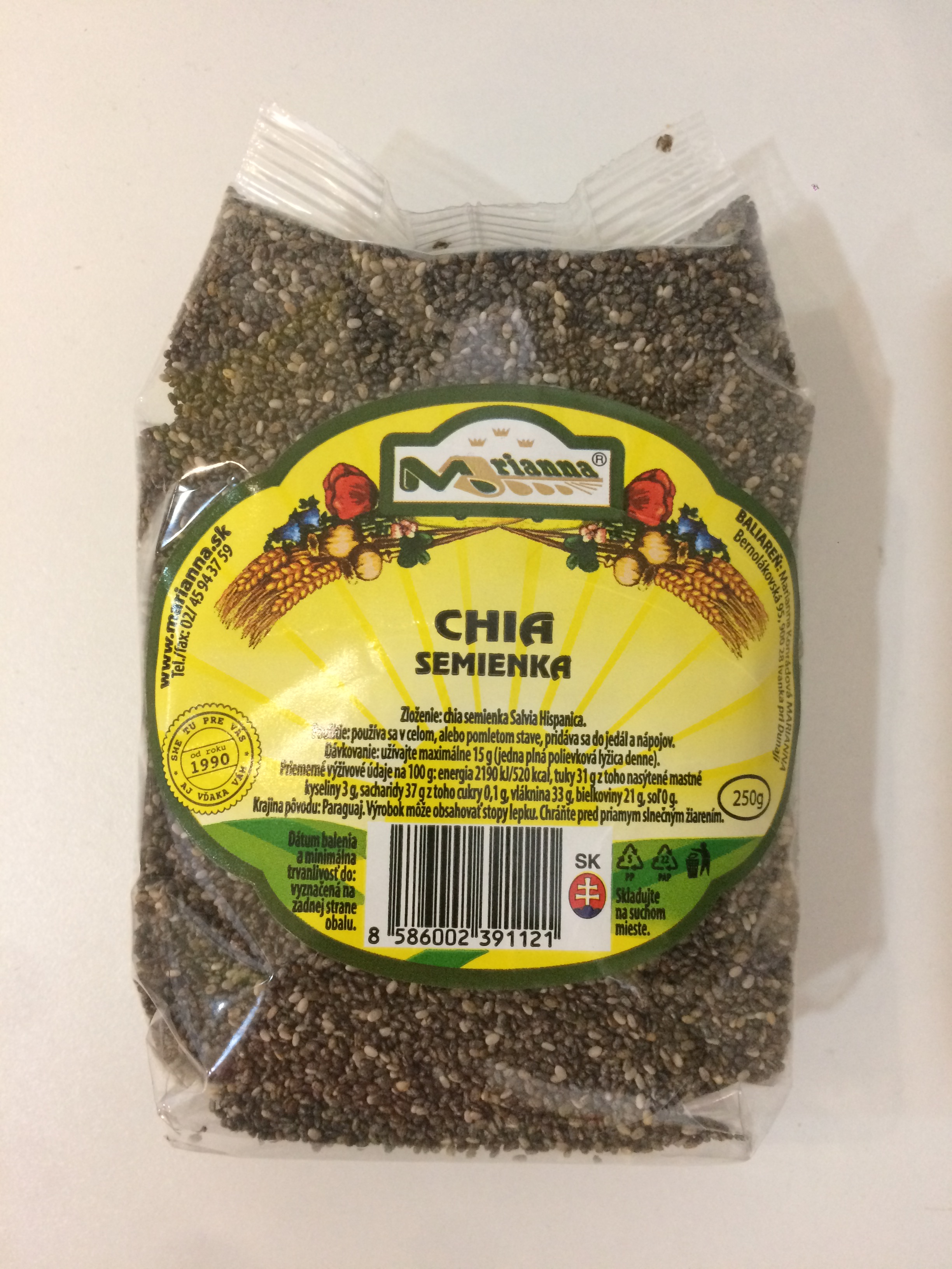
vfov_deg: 61.7
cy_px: 634
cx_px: 476
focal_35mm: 29
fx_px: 1063
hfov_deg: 48.2
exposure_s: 1/33
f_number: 2.2
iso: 320
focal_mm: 4.15
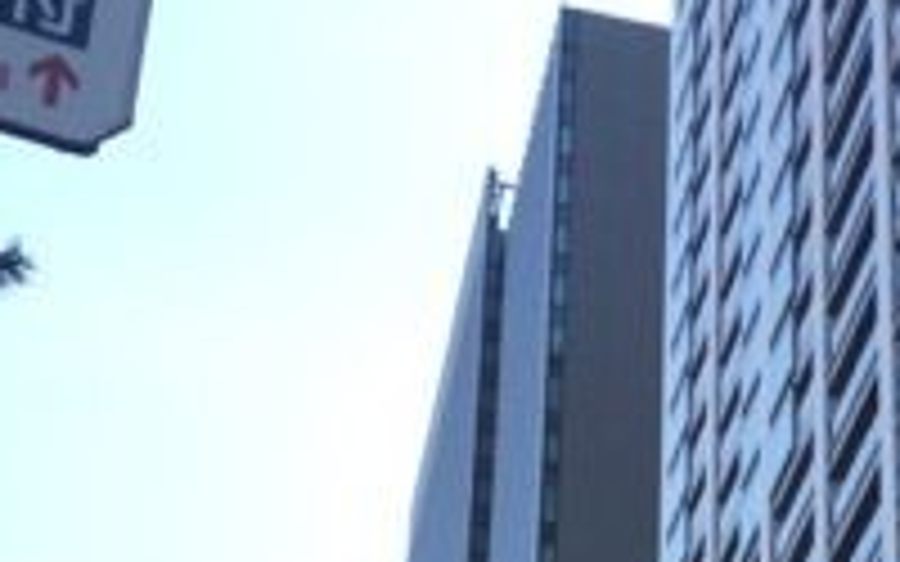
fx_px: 2502
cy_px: 1061
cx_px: 702
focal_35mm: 102
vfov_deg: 11.7
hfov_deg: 20.2
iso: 32
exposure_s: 1/554
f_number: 2.2
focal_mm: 4.12
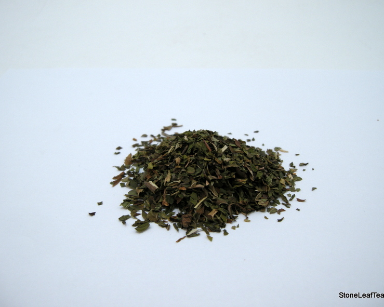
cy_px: 152
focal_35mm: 37
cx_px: 203
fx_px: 420
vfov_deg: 40.1
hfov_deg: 49.1
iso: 64
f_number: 3.4
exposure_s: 1/106
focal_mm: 7.5
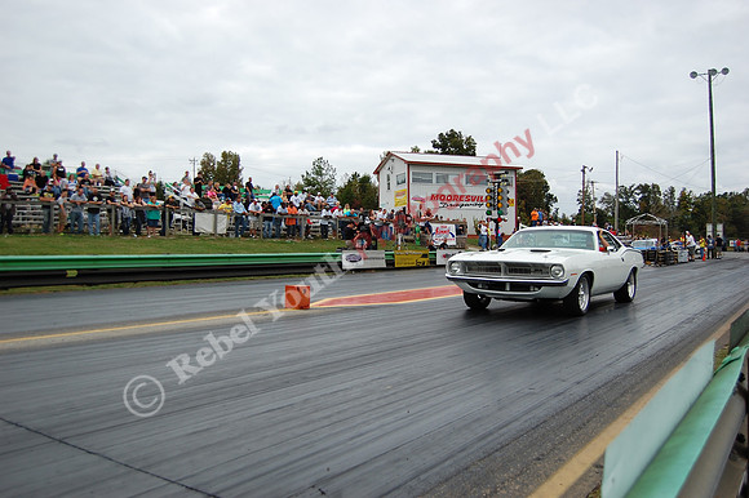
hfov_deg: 62.0
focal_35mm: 30
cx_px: 374
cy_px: 249
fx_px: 624
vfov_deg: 43.6
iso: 200
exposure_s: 1/1000
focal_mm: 20
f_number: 4
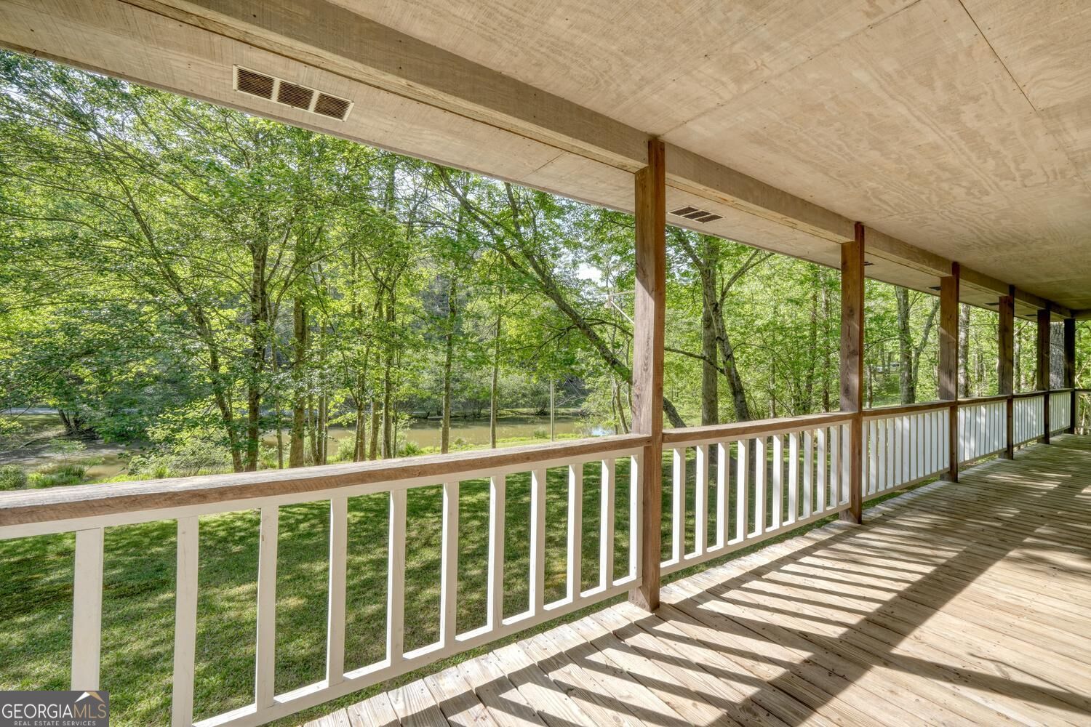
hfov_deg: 100.4
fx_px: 455
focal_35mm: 15
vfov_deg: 77.3
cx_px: 546
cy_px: 364
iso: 125
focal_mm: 10
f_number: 9
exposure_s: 1/8
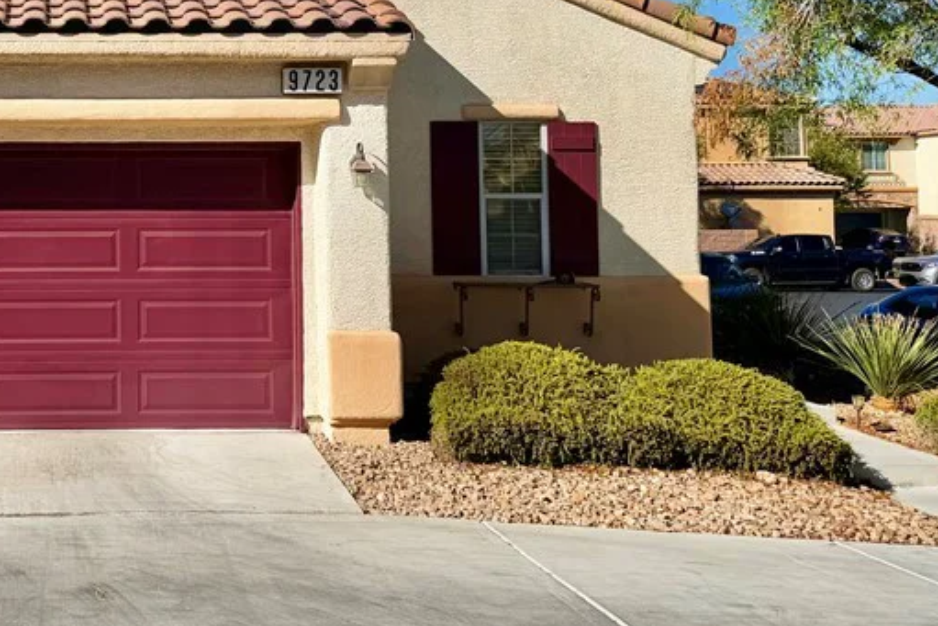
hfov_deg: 36.8
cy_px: 124
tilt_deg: +3.3
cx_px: 77
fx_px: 1303
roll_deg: -0.5
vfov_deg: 26.5
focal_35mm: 50
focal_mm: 6.76
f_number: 1.78
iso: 80
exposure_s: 1/7353
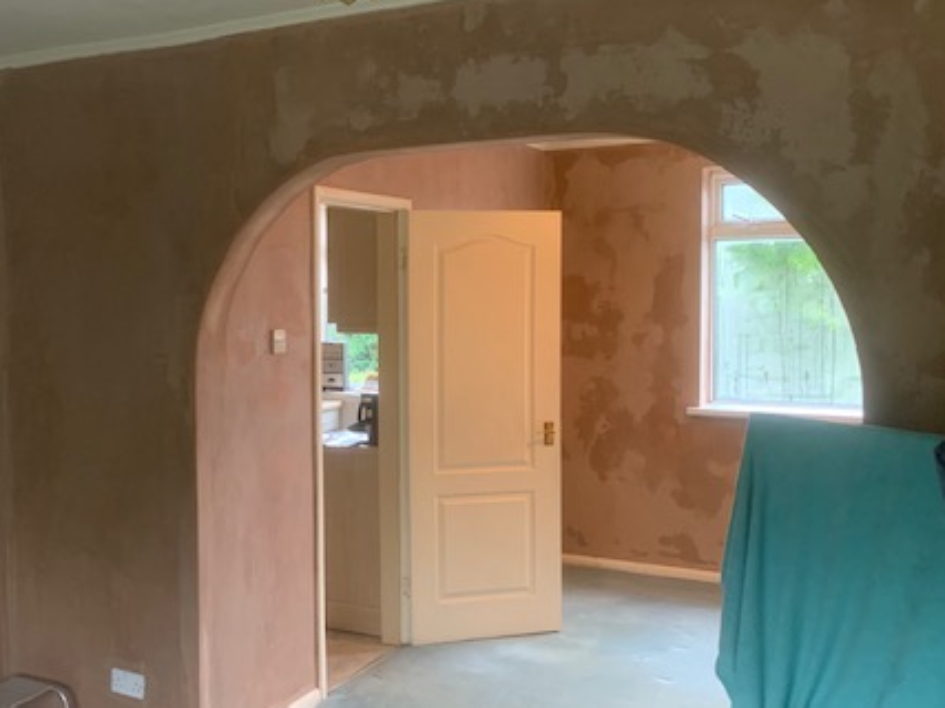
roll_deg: +0.3
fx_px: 1064
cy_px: 347
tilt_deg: -1.9
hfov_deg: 47.1
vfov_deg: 36.8
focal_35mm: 39
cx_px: 314
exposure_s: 1/50
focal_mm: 4.25
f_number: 1.8
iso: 250
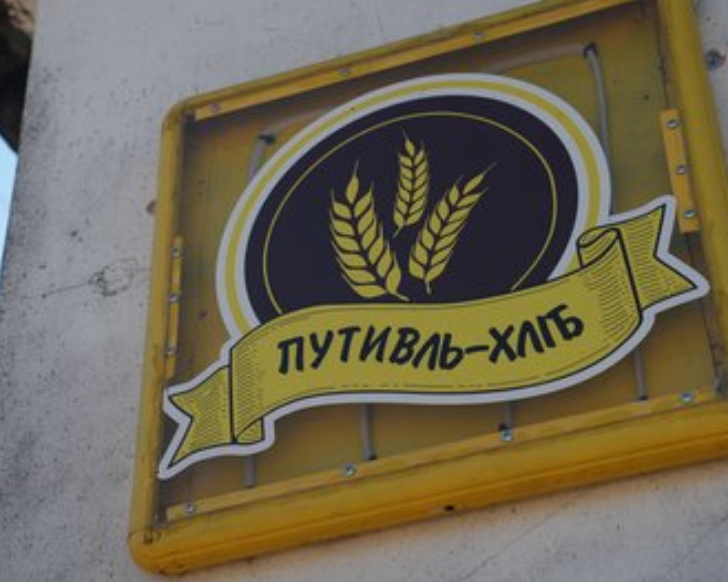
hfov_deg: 23.8
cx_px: 401
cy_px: 293
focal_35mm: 80
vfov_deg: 19.2
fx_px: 1723
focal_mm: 70
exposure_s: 1/60
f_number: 4.5
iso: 200
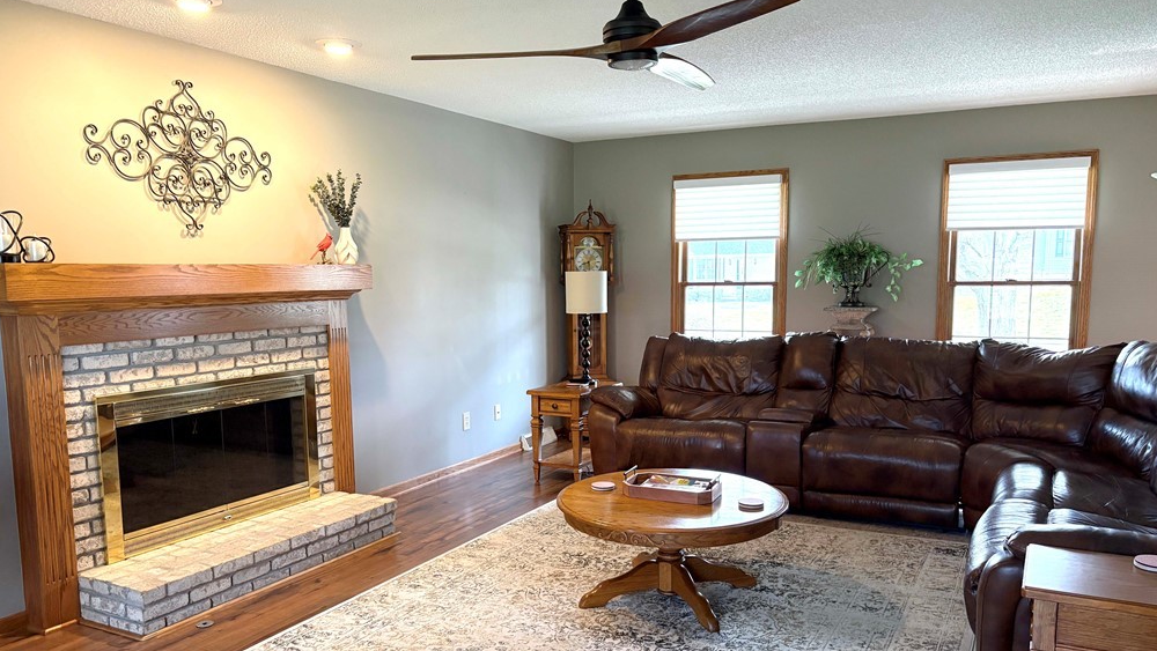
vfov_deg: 40.1
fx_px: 890
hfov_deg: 66.1
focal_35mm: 29
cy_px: 373
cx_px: 574
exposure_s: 1/60
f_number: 1.6
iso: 250
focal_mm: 5.96
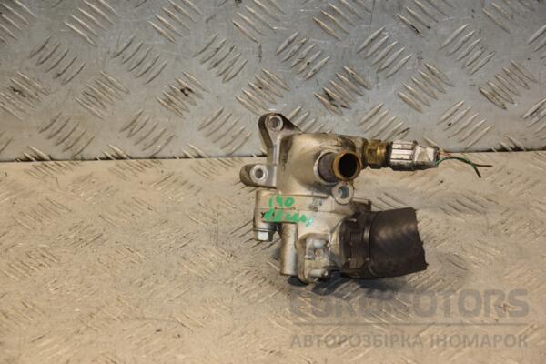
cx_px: 273
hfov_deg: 19.5
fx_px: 1592
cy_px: 182
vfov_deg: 13.0
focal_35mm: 105
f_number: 5.3
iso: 800
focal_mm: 70
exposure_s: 1/200
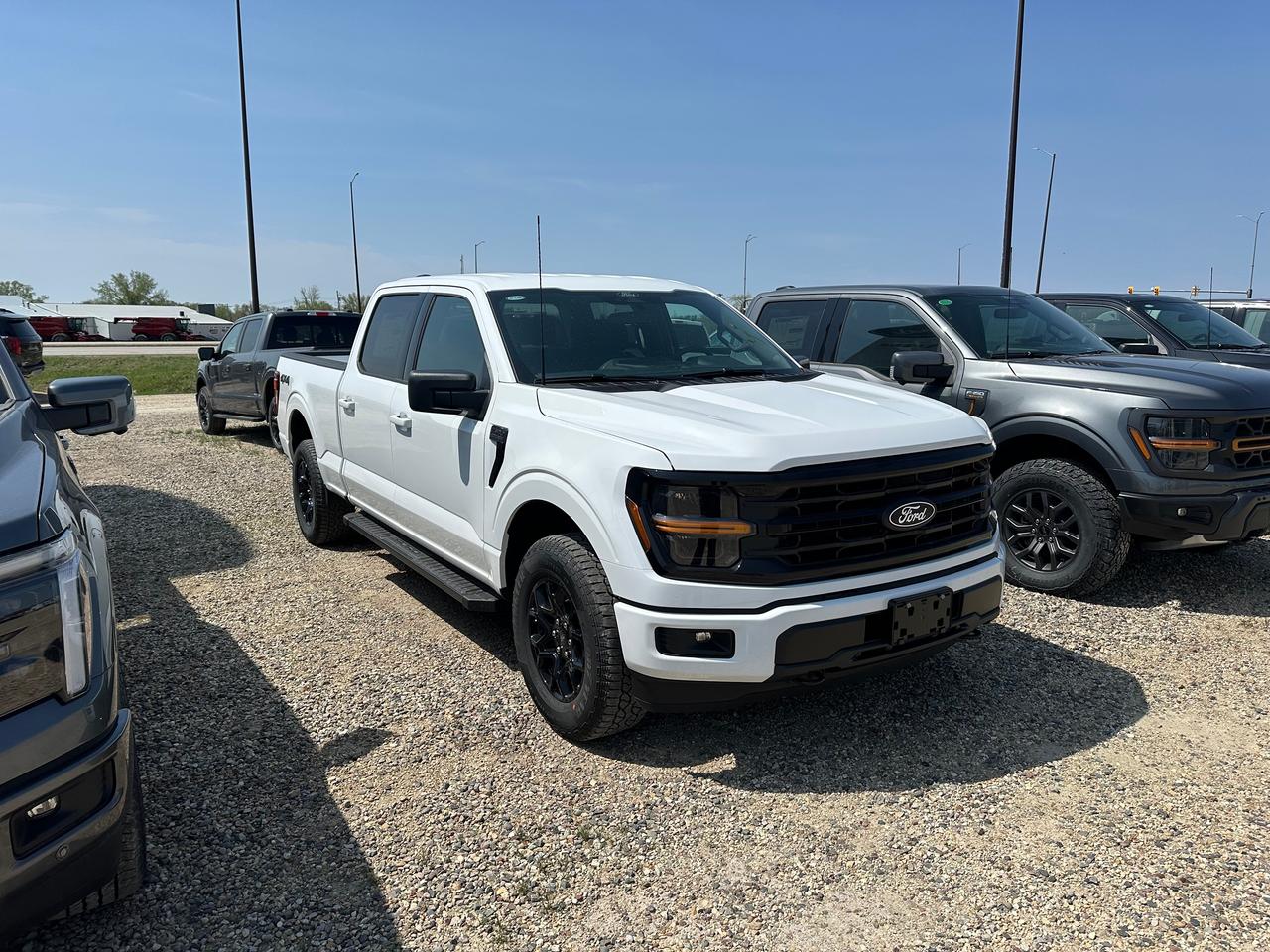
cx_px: 635
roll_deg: +0.3
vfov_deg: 56.8
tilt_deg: -8.5
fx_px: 881
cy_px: 476
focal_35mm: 24
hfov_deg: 71.6
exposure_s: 1/7576
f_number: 1.78
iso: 80
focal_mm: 6.86
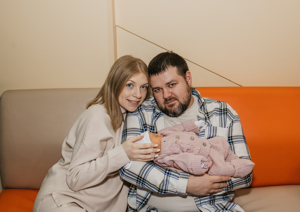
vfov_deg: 30.9
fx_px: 382
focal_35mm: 45
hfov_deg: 42.8
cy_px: 81
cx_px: 172
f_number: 4.5
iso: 400
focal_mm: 35
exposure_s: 1/160
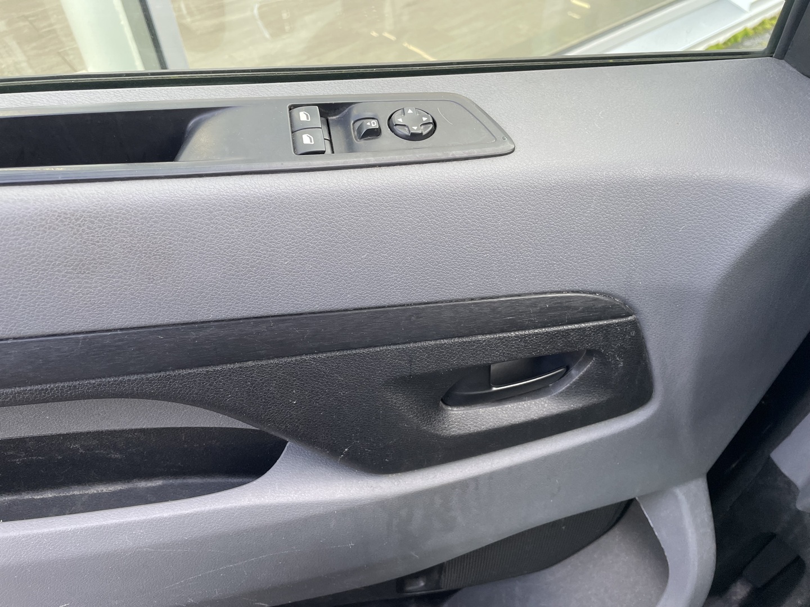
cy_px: 304
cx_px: 405
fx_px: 608
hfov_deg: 67.3
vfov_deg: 53.1
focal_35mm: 26
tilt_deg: -46.5
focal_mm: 4.2
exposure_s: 1/121
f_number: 1.6
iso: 100
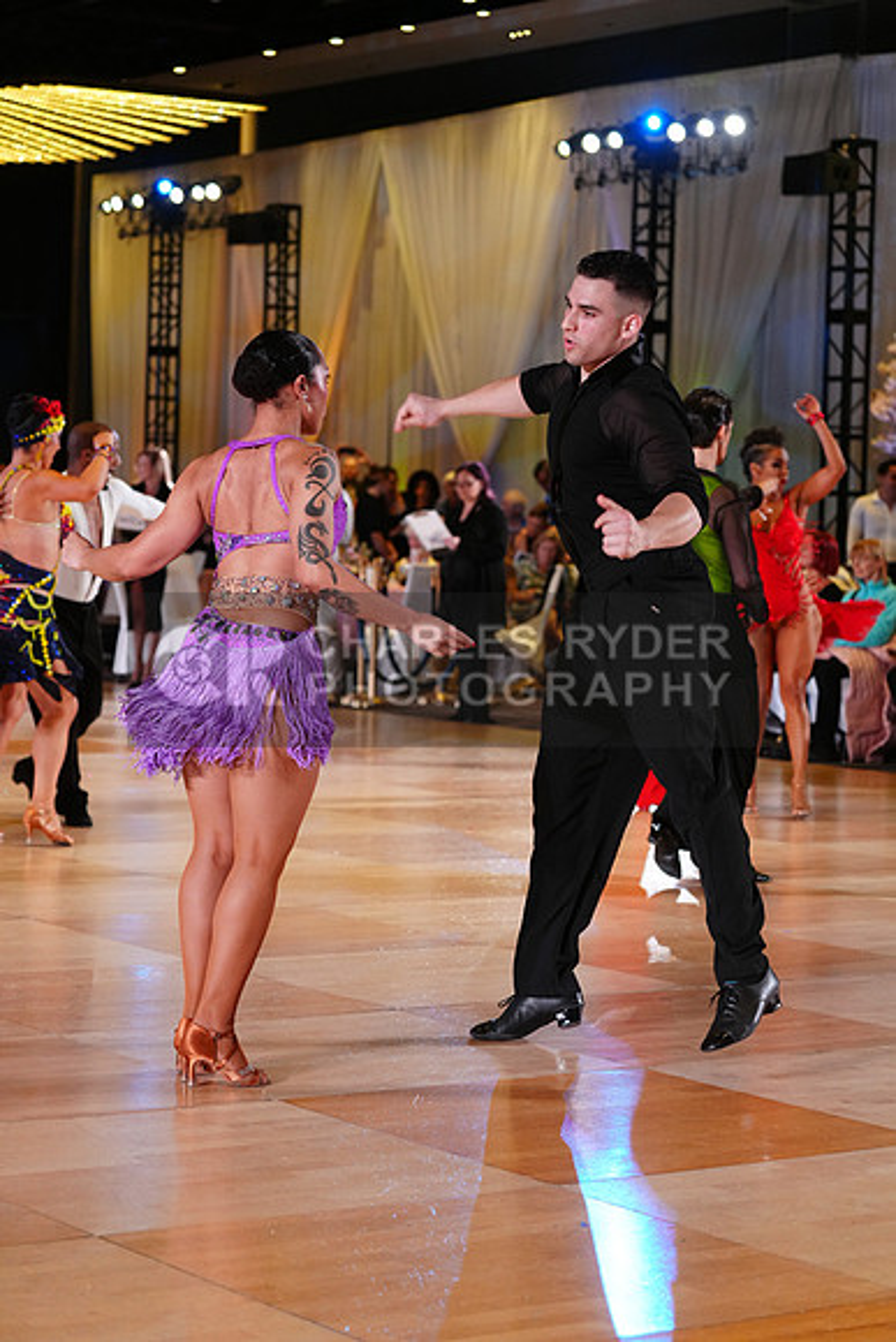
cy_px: 671
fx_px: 3097
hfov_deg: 16.5
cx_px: 448
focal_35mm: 83
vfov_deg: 24.5
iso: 2500
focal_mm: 83
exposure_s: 1/400
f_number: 4
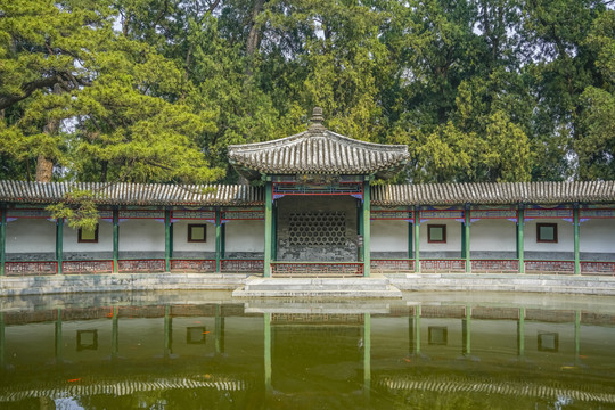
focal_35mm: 35
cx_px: 308
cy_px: 205
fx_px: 598
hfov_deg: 54.4
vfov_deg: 37.9
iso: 100
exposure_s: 1/200
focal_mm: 35
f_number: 8
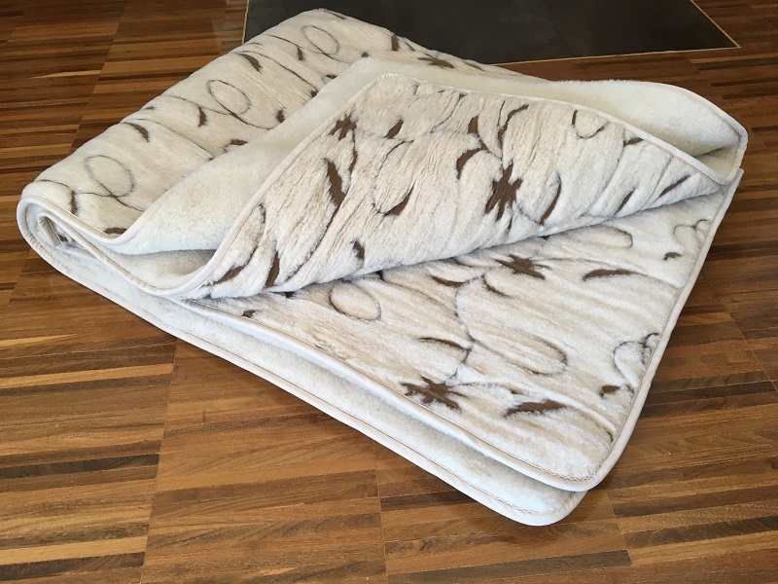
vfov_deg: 48.2
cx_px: 389
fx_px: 652
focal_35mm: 29
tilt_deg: -46.5
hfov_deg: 61.7
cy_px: 292
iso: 50
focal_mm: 4.15
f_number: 2.2
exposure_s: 1/33
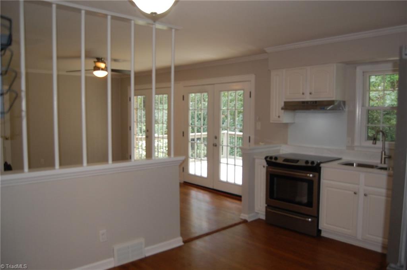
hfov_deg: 67.5
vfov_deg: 47.7
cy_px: 135
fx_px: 305
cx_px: 204
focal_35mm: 27
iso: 400
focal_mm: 18
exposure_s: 1/80
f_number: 3.5
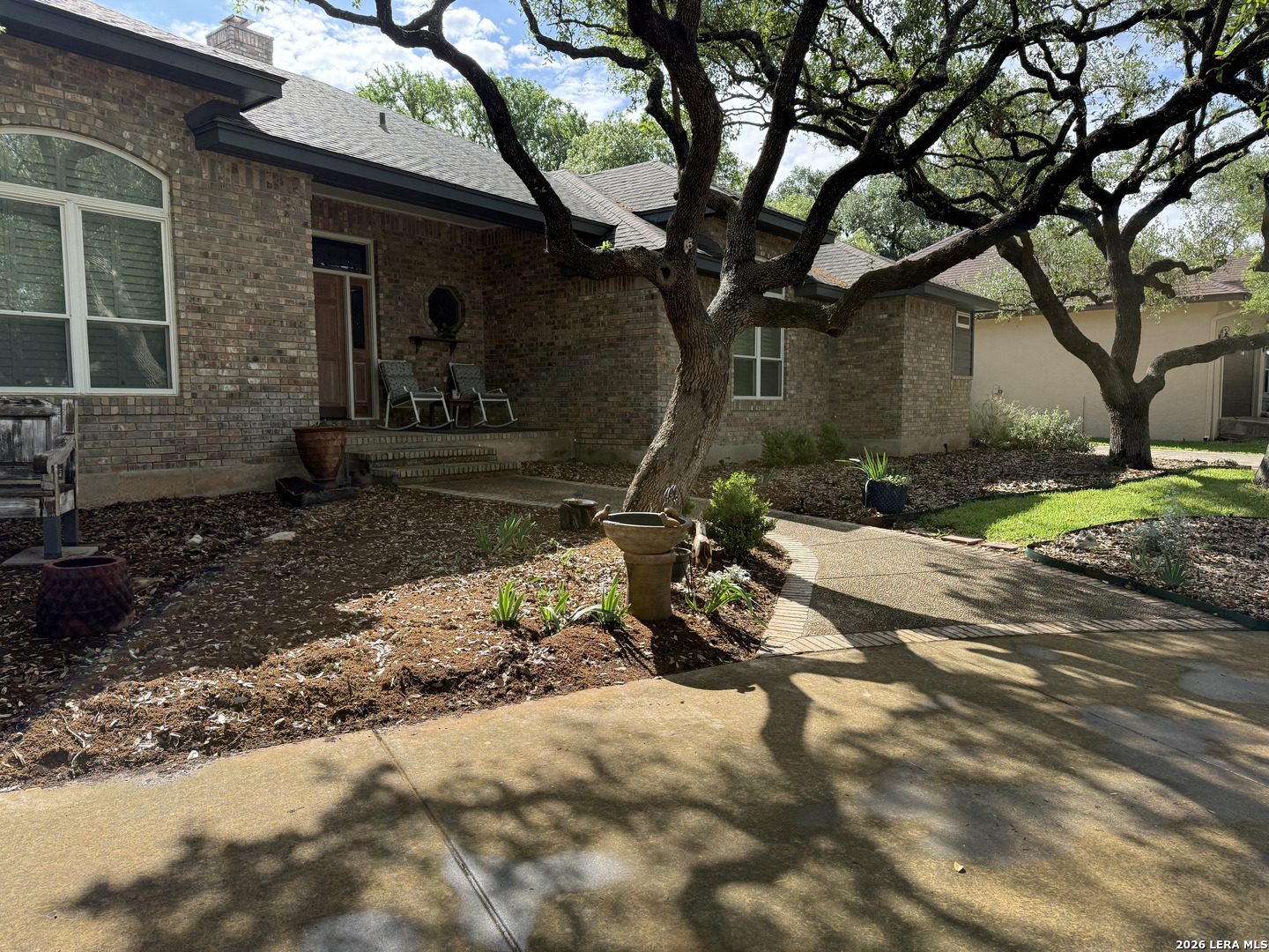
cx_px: 634
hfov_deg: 71.6
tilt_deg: -4.9
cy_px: 476
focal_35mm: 24
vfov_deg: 56.8
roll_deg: +0.5
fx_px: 880
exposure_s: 1/1770
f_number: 1.78
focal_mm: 6.76
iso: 100
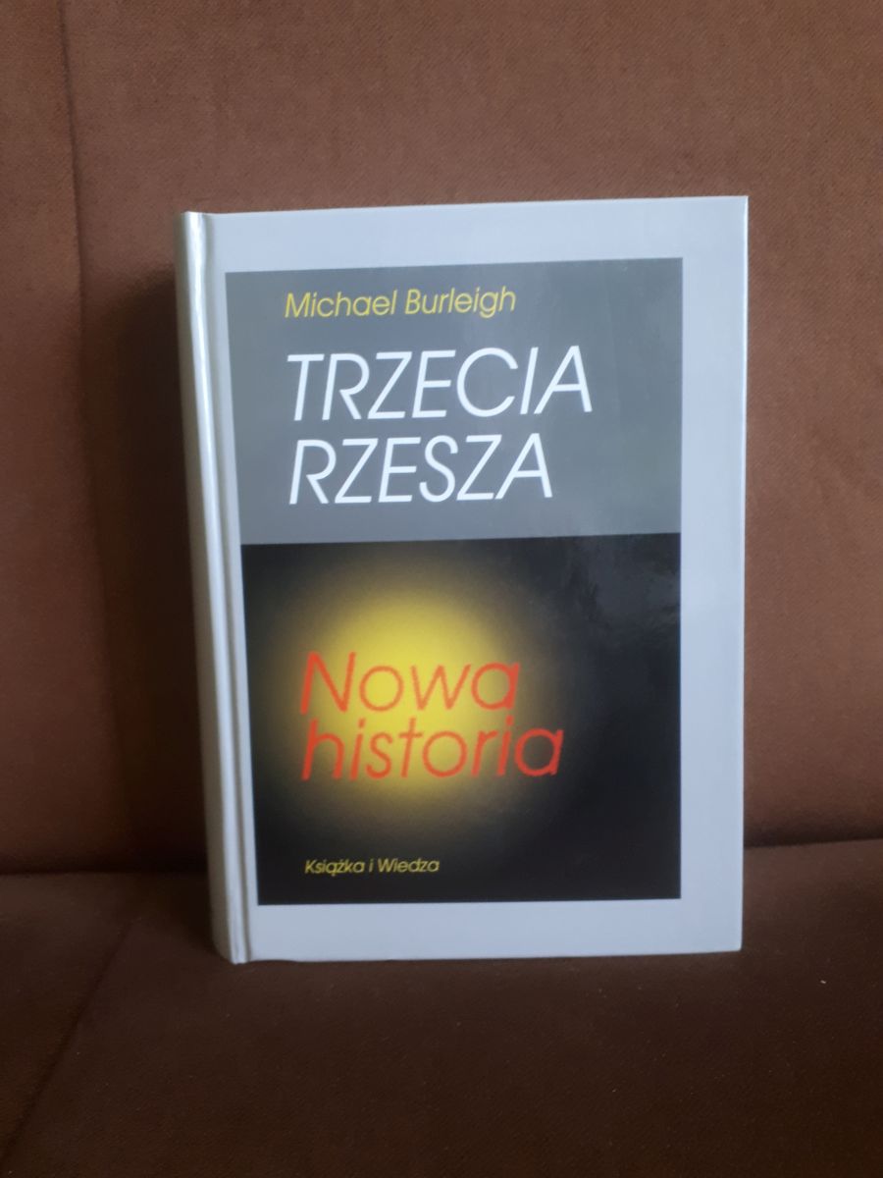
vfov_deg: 65.3
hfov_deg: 51.4
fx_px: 918
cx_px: 442
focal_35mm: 27
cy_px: 589
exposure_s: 1/25
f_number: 1.9
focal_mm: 3.6
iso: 200
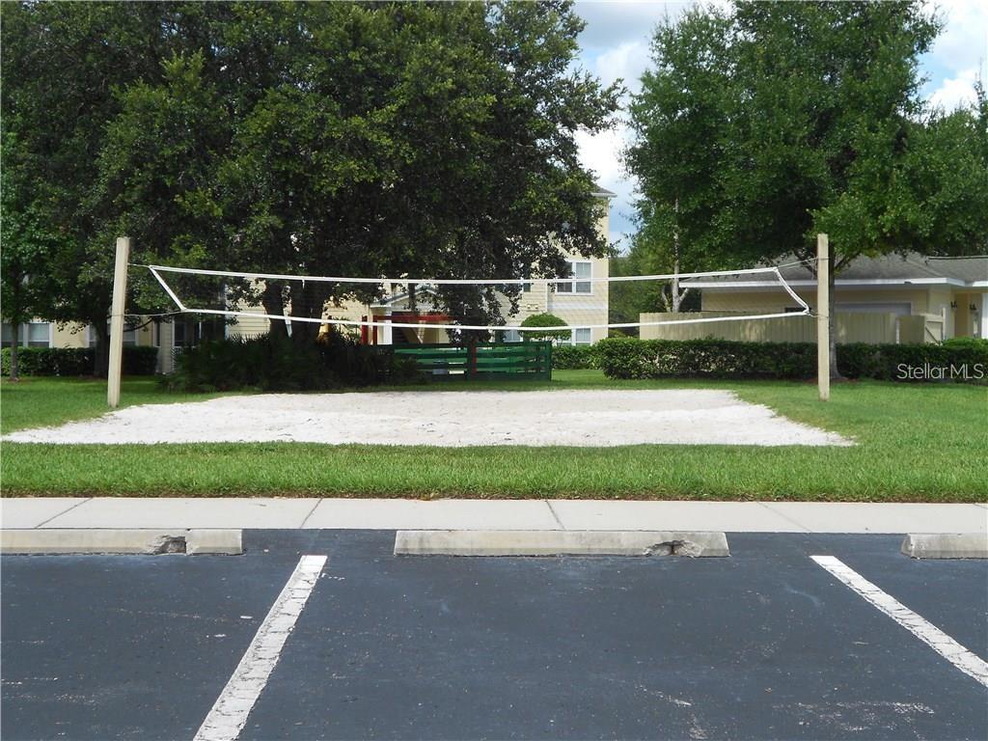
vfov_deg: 29.7
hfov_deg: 38.9
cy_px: 370
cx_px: 494
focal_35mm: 49
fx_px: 1399
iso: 80
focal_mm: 8.8
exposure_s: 1/400
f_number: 4.5
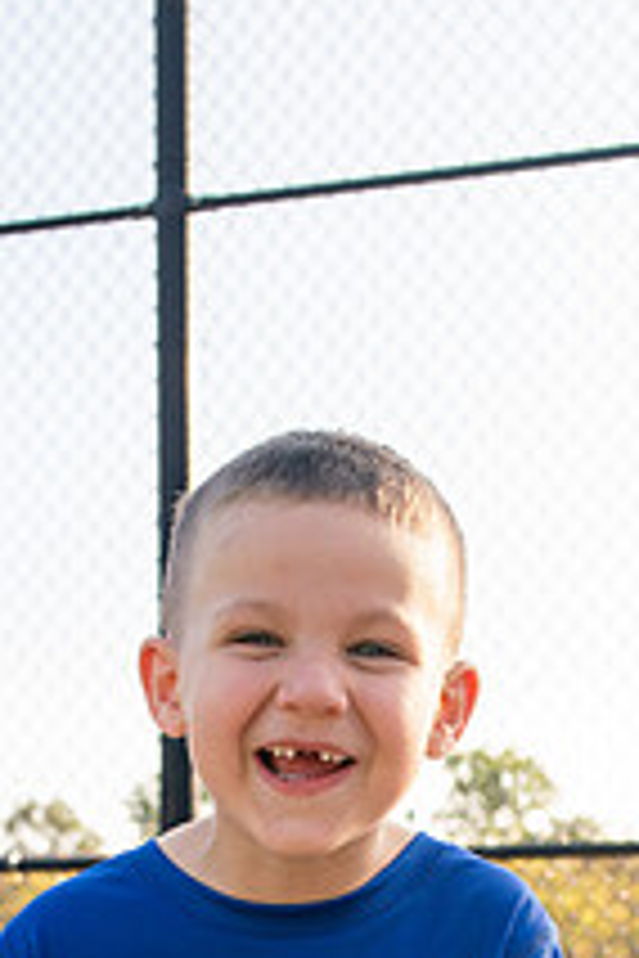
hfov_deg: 18.4
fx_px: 1970
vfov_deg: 25.7
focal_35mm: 74
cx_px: 351
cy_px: 994
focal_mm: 35
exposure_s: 1/250
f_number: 6.3
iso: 400
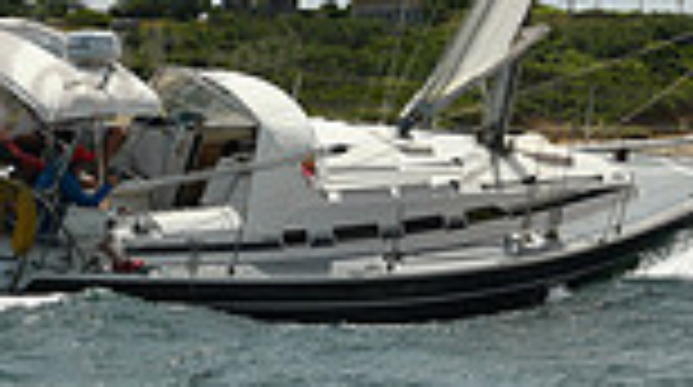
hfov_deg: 7.8
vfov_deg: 4.2
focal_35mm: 277
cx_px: 538
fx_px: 5081
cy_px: -644
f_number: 11
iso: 320
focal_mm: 70
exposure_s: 1/1250
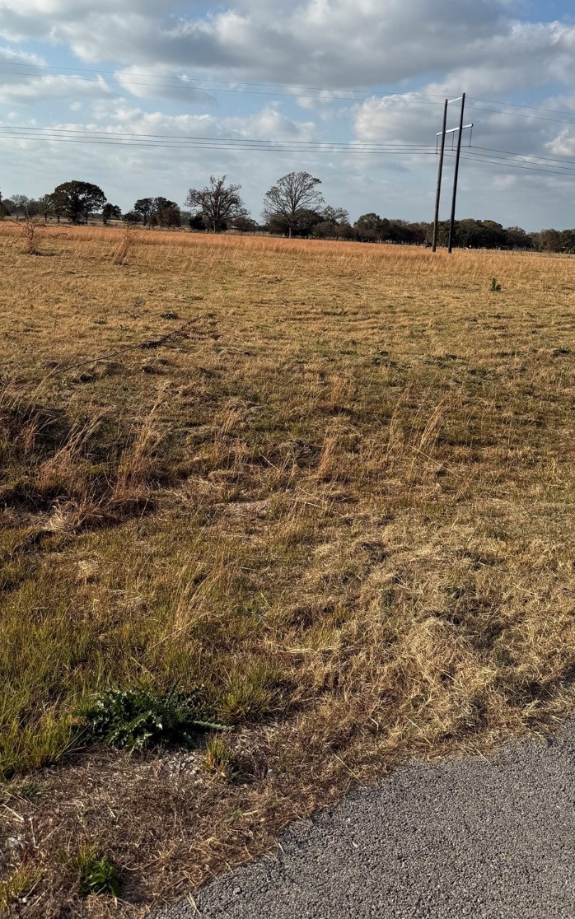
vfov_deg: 53.9
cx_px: 338
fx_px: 877
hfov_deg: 36.2
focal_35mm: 35
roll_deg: -5.2
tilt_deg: -1.5
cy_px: 289
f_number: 1.78
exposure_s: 1/6173
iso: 80
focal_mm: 6.76
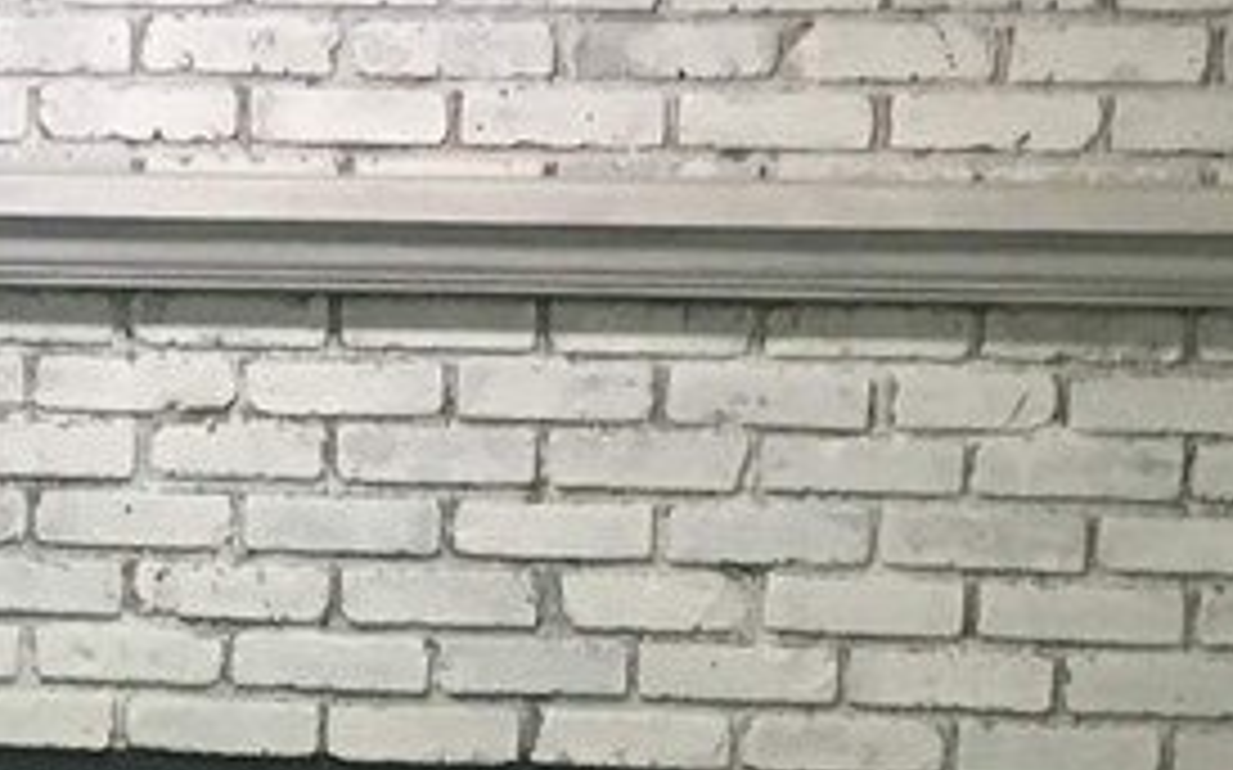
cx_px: -81
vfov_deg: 11.3
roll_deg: +0.4
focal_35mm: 115
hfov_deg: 17.6
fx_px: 3863
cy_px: 738
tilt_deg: -6.5
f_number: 2.2
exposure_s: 1/24
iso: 200
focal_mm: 4.15
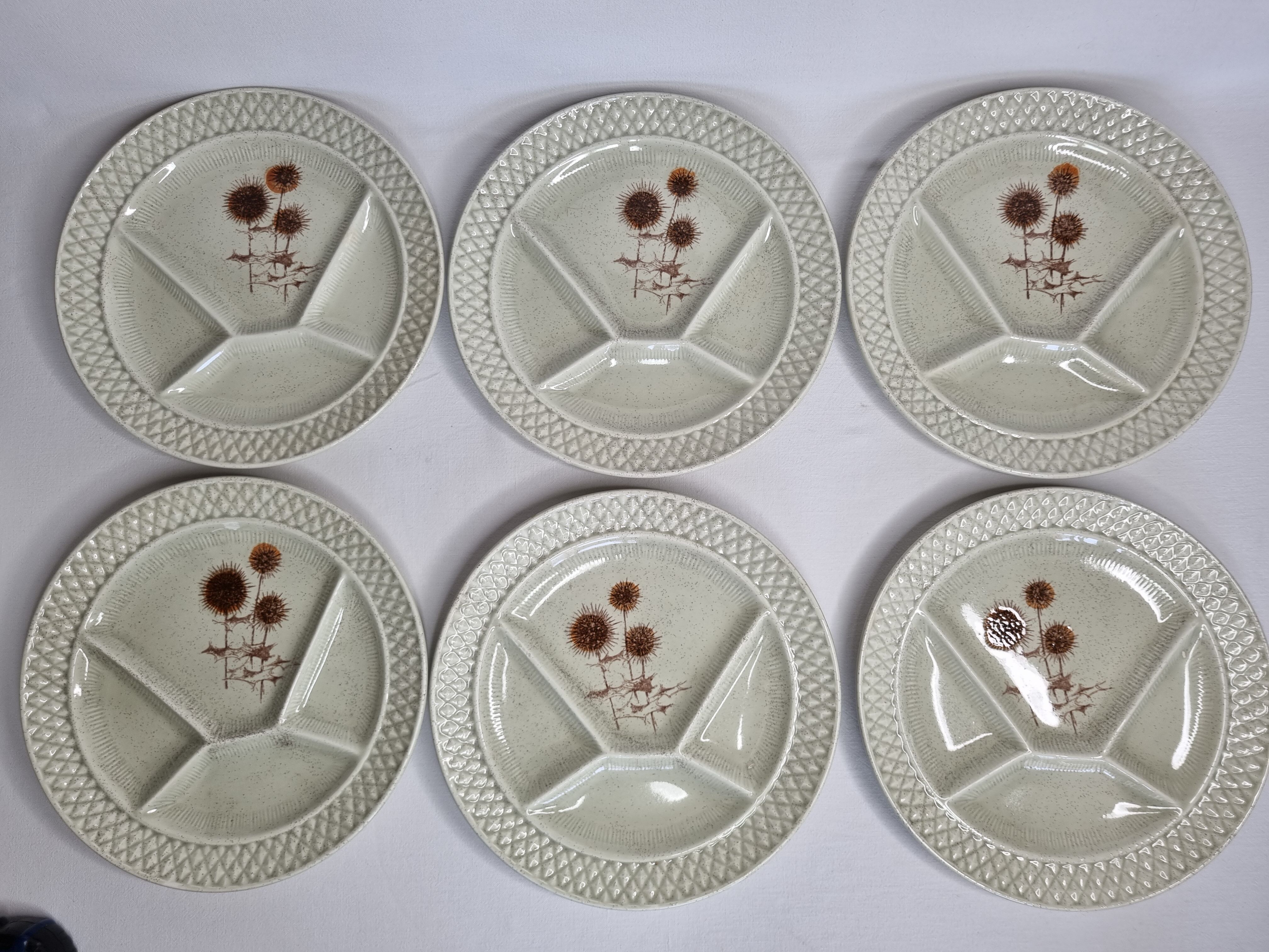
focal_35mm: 26
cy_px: 476
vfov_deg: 53.1
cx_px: 634
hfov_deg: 67.3
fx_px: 953
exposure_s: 1/153
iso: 50
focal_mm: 5.4
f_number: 1.8
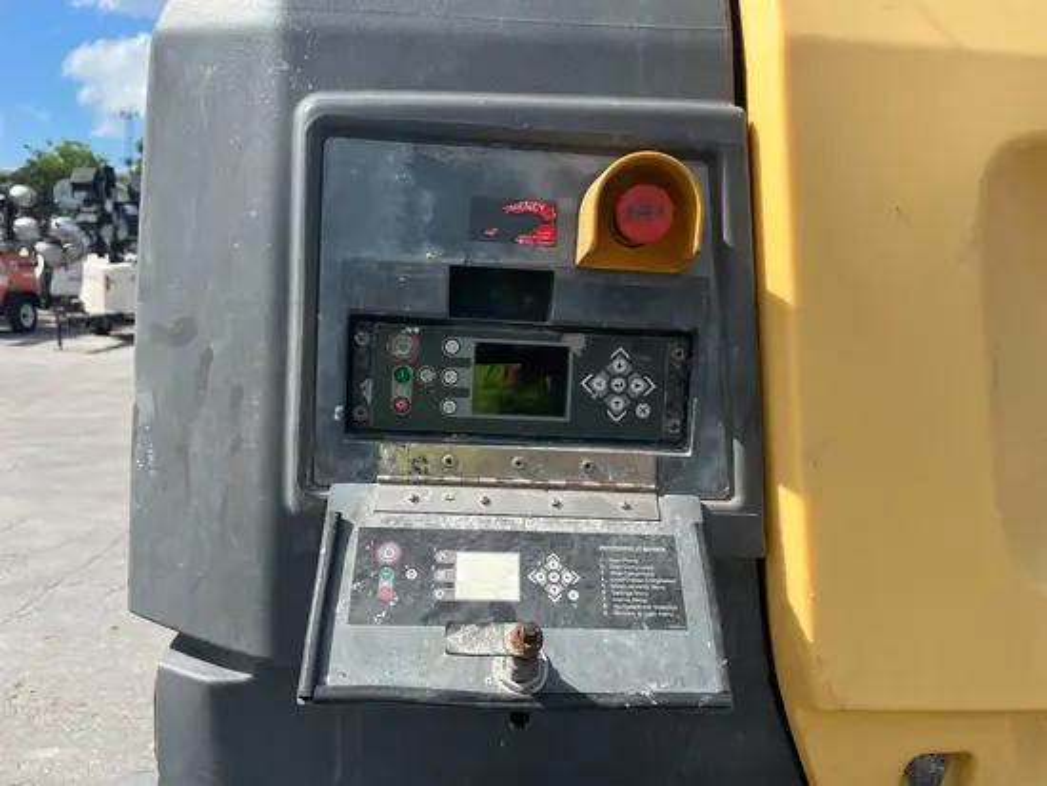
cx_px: 524
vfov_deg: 53.1
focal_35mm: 26
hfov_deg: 67.3
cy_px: 393
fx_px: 787
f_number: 1.6
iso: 50
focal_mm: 5.1
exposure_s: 1/2825
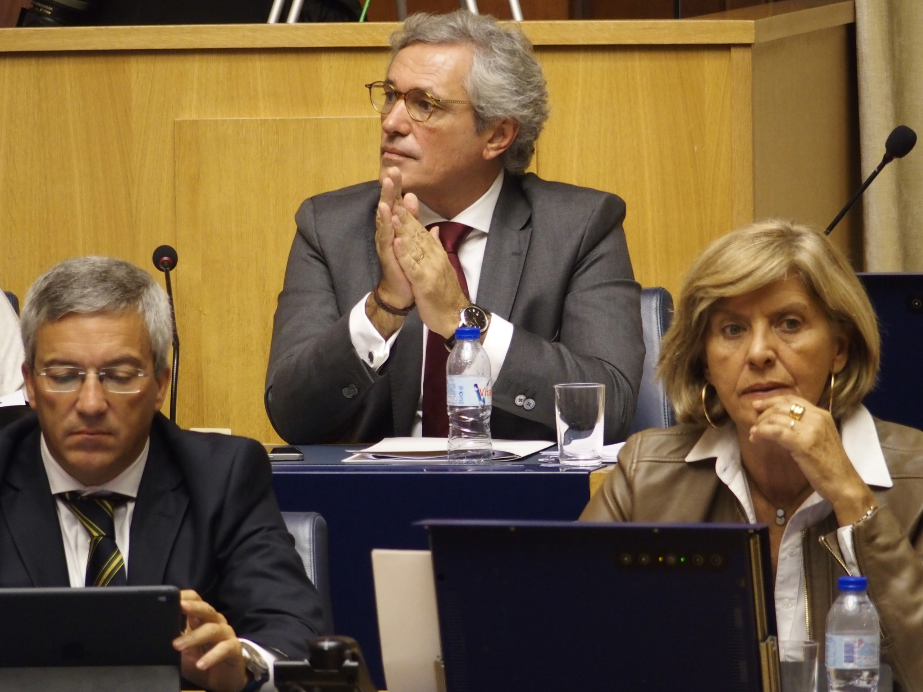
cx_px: 462
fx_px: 7999
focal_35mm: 300
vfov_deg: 5.0
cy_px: 346
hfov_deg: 6.6
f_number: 2.8
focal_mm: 64.3
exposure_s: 1/100
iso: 800
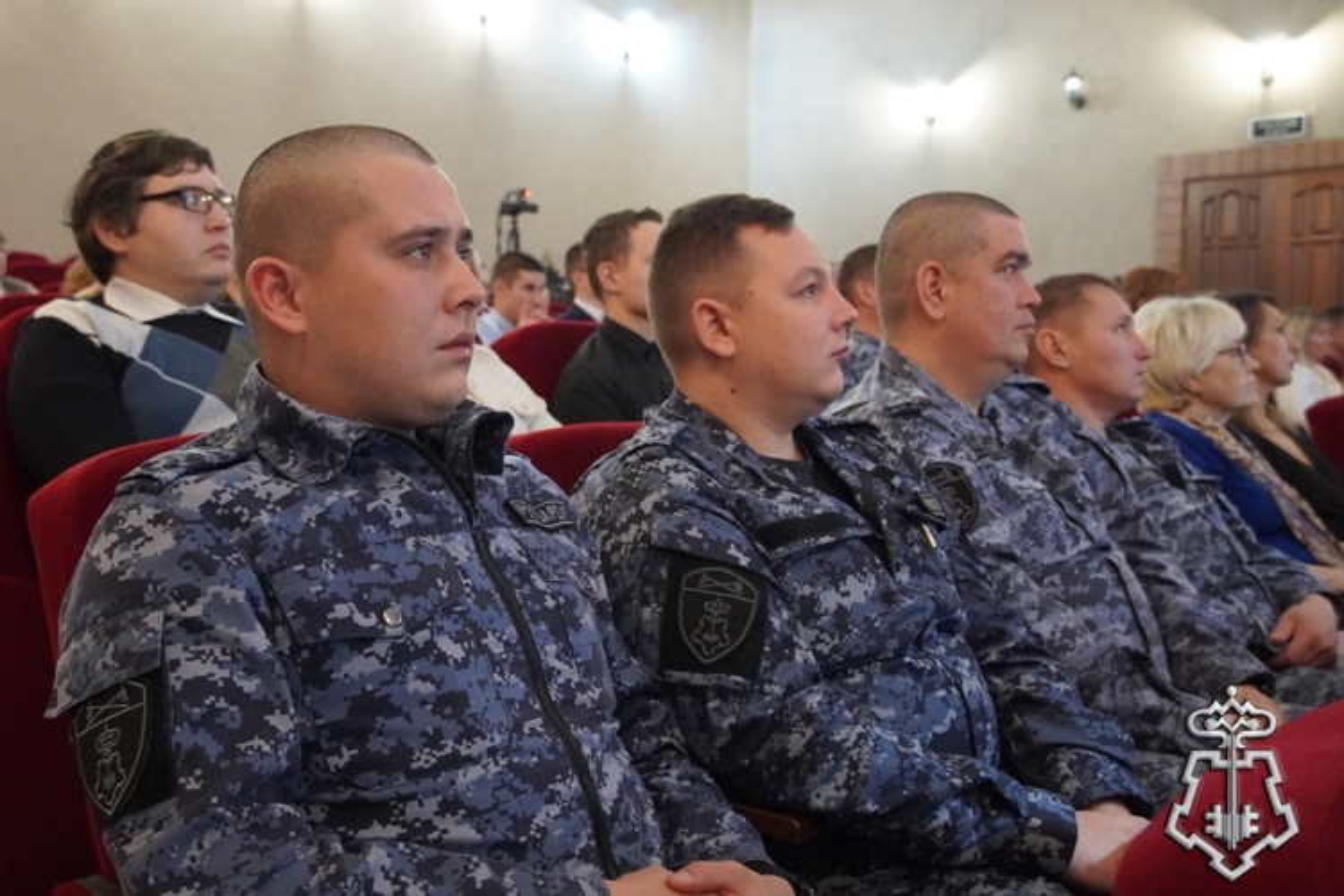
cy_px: 448
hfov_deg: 53.1
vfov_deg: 36.9
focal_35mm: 36
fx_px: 1344
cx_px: 672
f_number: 4
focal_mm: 24
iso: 6400
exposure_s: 1/13
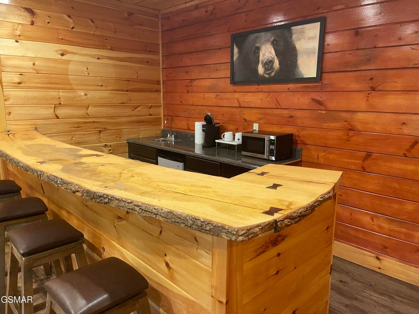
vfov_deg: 54.9
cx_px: 210
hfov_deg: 69.4
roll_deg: -0.8
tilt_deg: -9.9
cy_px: 157
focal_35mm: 25
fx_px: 303
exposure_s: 1/60
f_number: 1.6
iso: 400
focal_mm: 5.1
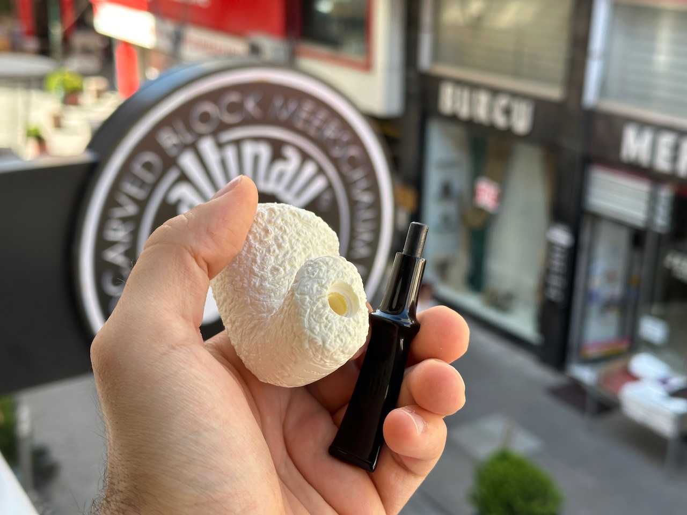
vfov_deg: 30.3
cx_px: 344
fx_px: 953
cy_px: 258
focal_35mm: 48
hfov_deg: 39.7
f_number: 1.78
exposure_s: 1/365
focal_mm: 6.86
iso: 64
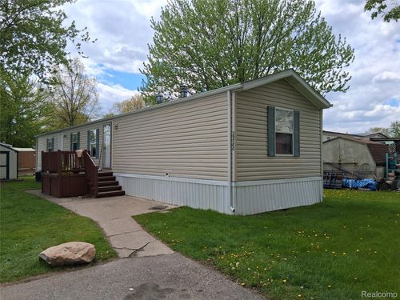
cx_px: 200
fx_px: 300
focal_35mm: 26
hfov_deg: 67.3
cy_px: 150
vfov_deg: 53.1
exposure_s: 1/861
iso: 25
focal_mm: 3.98
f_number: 1.8
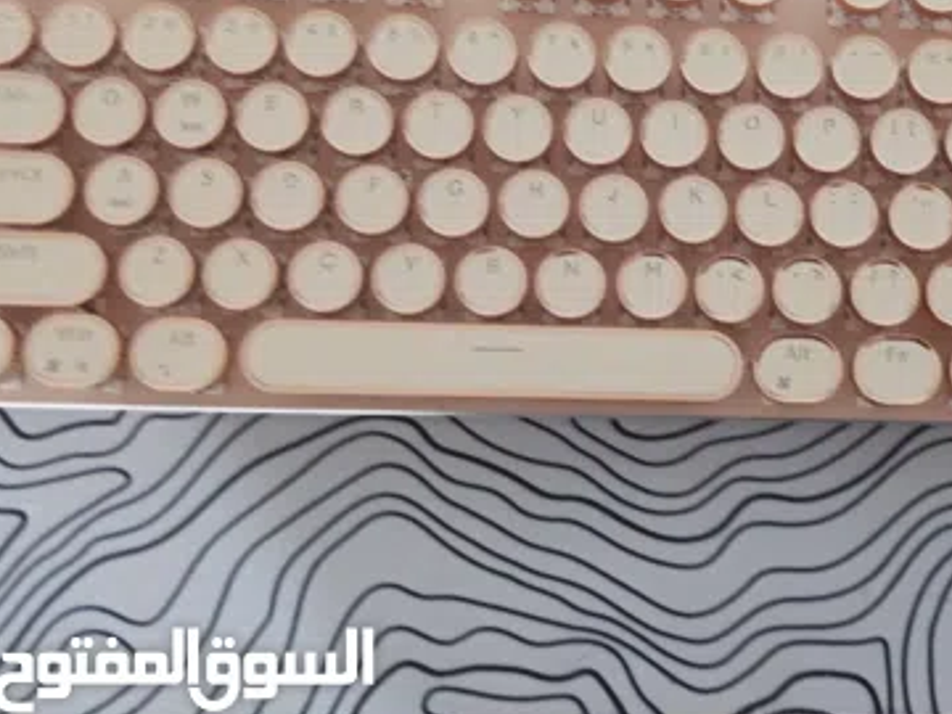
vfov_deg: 30.1
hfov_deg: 38.1
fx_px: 1320
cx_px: 772
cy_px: 246
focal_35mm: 48
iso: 1250
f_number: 1.8
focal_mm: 3.98
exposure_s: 1/33.3
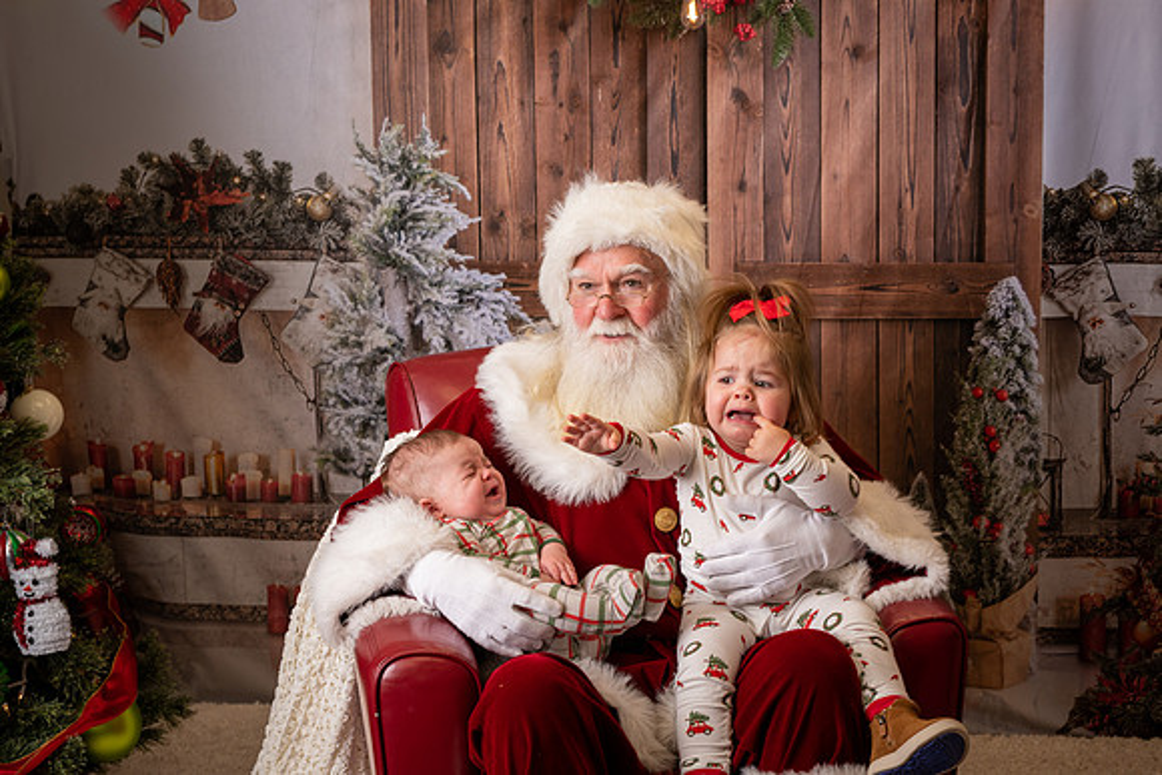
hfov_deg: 34.9
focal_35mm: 57
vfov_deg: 23.7
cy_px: 344
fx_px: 1847
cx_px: 646
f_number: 7.1
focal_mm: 50
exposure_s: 1/100
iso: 100
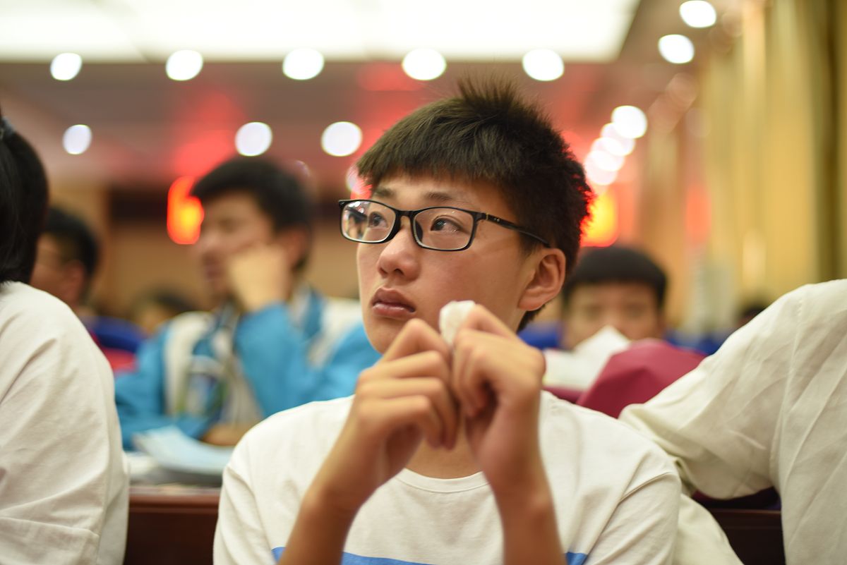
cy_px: 282
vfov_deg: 27.0
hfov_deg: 39.6
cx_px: 424
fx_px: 1177
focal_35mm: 50
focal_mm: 50
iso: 125
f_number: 1.4
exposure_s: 1/50
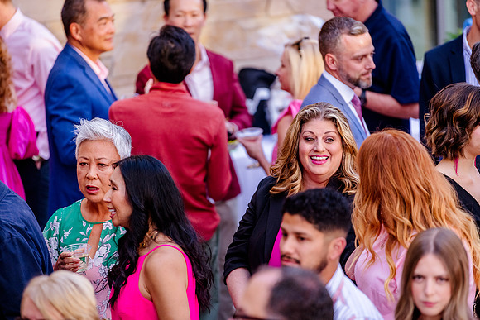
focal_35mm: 200
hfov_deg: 10.3
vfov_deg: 6.9
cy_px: 160
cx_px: 240
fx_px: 2667
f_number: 2.8
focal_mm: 200
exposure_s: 1/320
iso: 1000
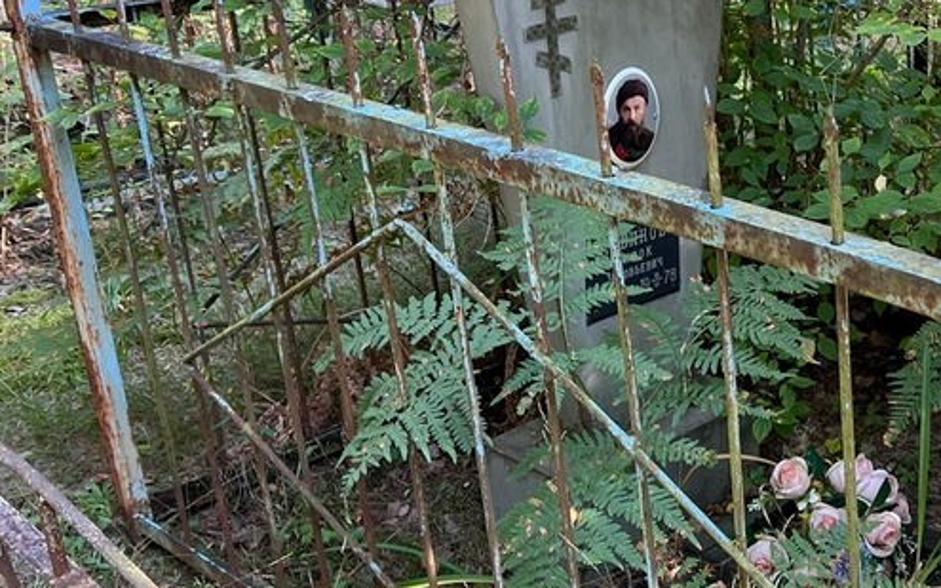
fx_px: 1461
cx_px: 945
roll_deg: +0.2
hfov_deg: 32.7
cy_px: 181
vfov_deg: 22.6
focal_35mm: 57
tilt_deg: -9.8
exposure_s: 1/121
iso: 40
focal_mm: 5.7
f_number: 1.5
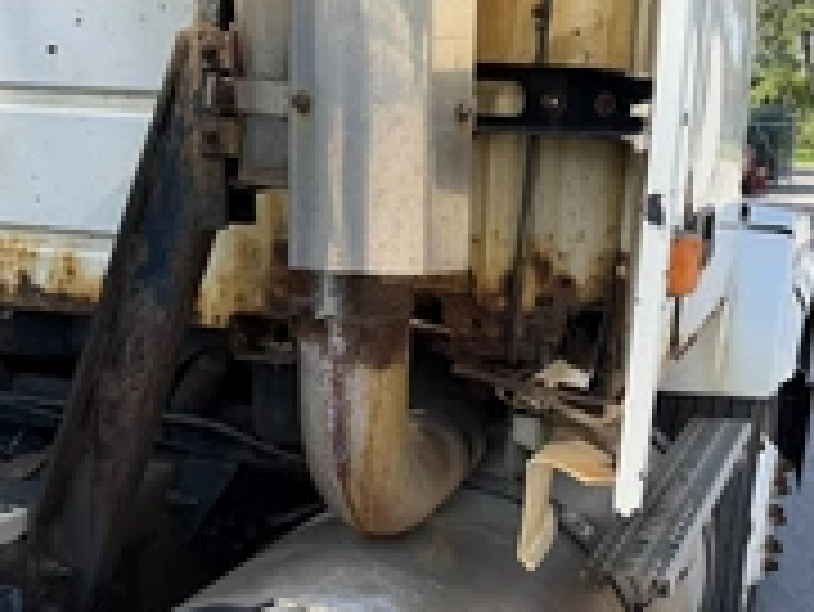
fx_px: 1247
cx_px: 499
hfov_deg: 36.0
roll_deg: -3.6
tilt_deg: -17.0
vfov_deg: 27.3
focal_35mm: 53
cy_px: 436
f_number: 1.78
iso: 80
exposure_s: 1/1493
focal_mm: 6.76
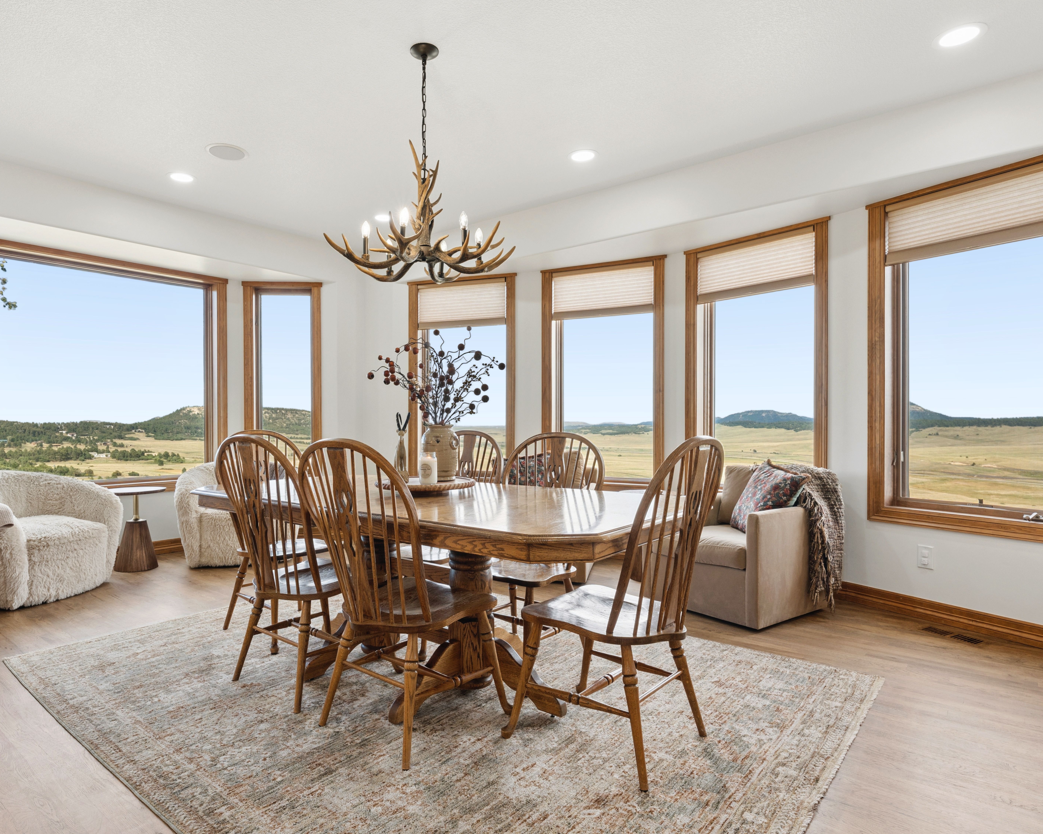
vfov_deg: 65.5
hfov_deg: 77.4
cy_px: 425
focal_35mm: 21
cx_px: 469
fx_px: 648
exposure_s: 1/160
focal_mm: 18
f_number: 10
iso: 640
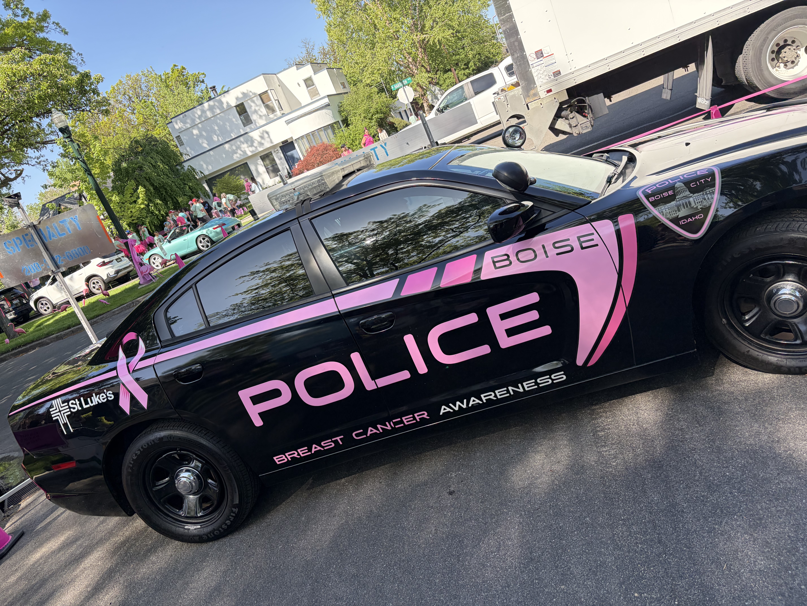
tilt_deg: -15.6
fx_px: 606
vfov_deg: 53.1
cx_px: 404
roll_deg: +23.5
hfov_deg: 67.3
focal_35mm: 26
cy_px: 303
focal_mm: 5.96
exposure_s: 1/1016
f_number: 1.6
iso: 64
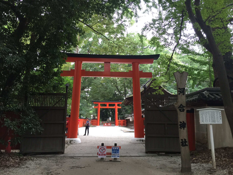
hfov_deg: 61.7
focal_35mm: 29
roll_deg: -2.4
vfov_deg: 48.2
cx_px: 116
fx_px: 195
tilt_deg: +10.2
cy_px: 88
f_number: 2.2
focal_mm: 4.15
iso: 32
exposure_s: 1/40
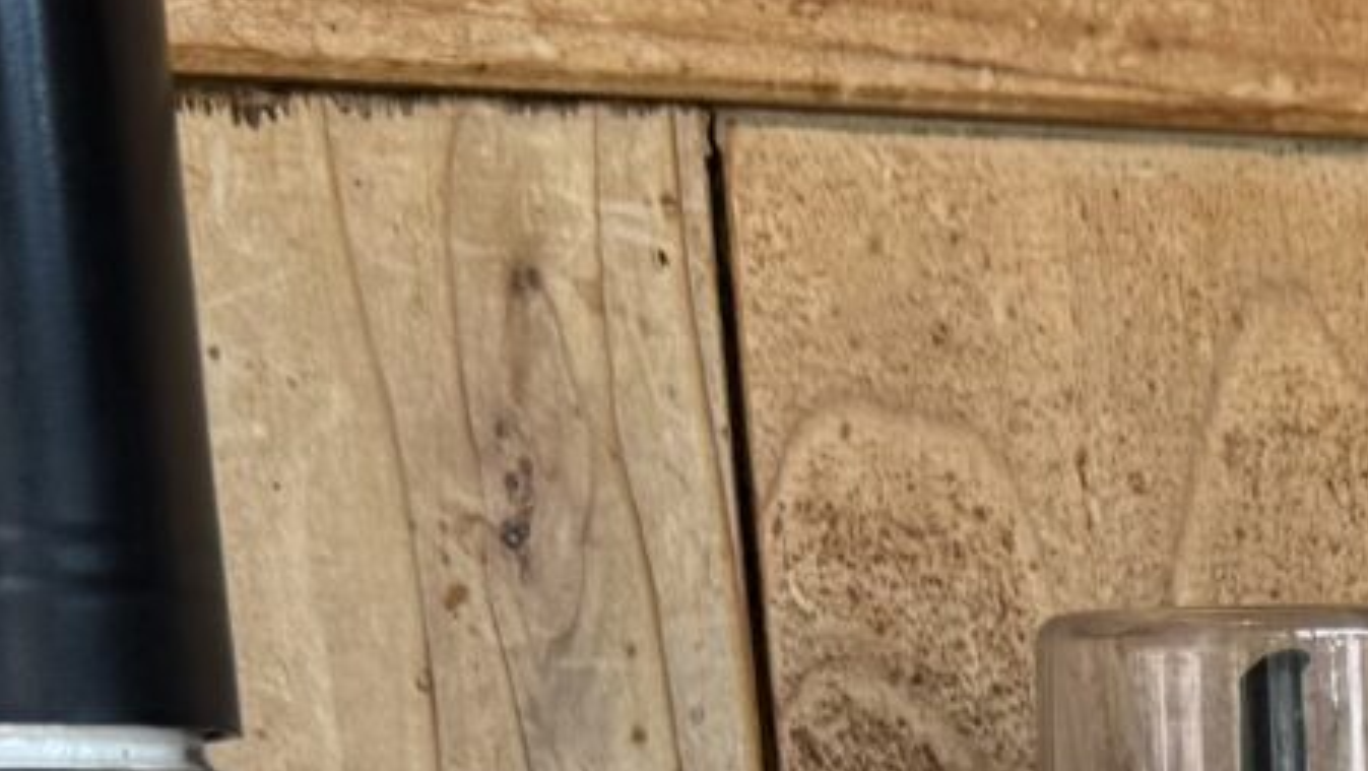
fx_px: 5407
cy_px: 2261
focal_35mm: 149
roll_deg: +2.7
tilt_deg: -12.4
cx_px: 1724
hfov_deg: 13.9
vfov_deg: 7.3
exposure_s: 1/168
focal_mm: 6.76
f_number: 1.78
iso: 64
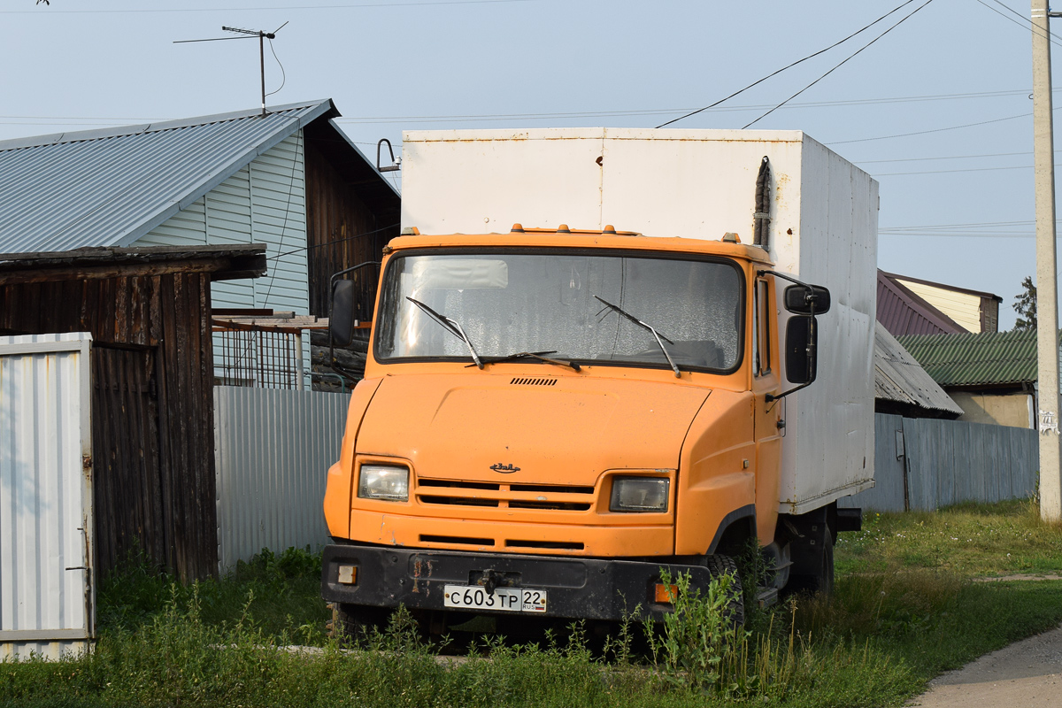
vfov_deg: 18.9
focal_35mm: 72
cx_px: 531
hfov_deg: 28.1
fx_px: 2124
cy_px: 354
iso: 200
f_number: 9
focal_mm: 48
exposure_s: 1/320
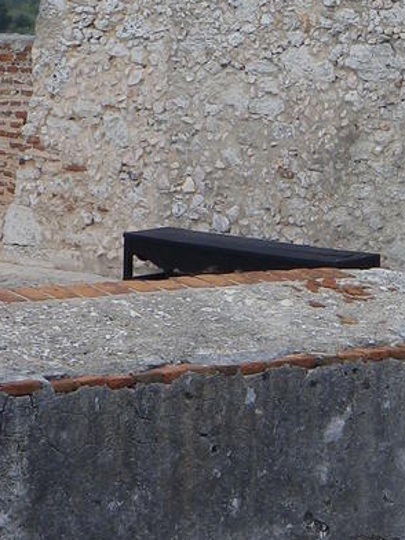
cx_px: 548
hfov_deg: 9.7
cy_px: -138
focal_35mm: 150
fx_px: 2340
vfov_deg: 12.8
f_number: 4.2
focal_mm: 8.7
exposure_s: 1/320
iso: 80
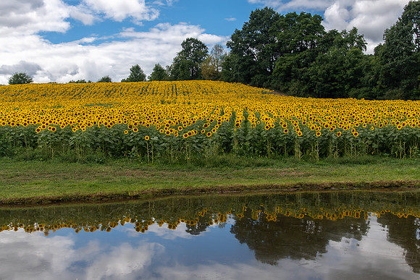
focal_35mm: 40
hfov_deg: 48.4
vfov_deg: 33.4
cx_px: 210
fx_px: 467
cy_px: 140
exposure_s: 1/640
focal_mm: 40
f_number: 11
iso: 400
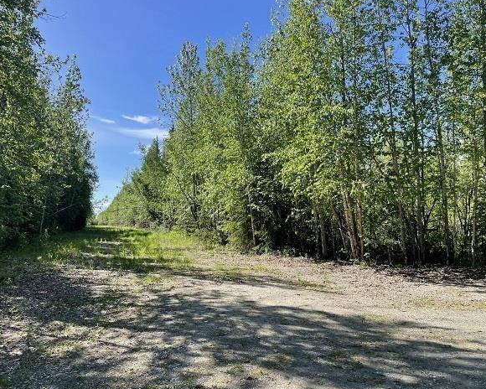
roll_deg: +1.2
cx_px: 240
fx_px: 403
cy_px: 191
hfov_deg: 62.2
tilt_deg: +3.3
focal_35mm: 28
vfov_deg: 51.5
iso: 32
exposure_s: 1/1742
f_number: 1.6
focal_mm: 4.2
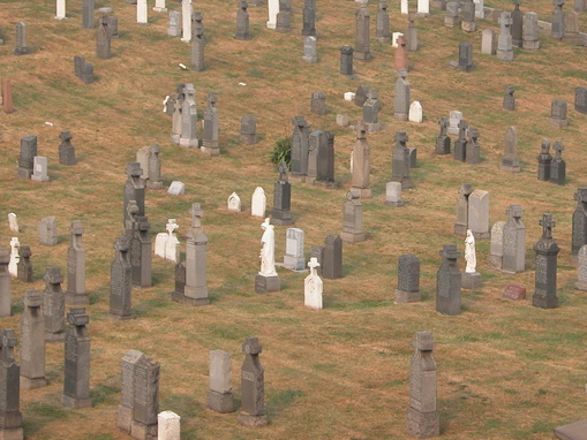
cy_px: 117
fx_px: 2324
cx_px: 325
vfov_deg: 10.8
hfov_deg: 14.4
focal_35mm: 137
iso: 100
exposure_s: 1/409
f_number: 3.9
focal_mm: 22.3
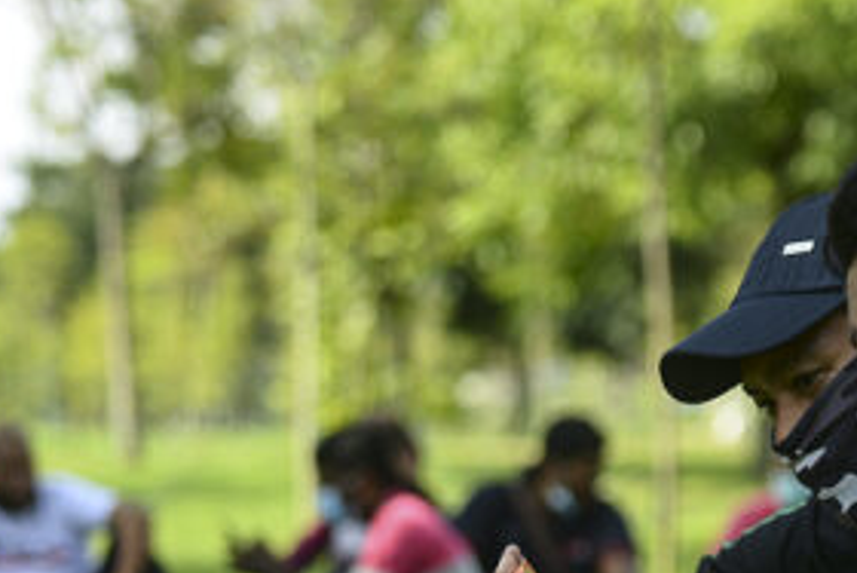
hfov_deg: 12.0
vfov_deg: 8.0
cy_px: 636
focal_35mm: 170
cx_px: 657
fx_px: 4049
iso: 100
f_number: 3.2
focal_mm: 70
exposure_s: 1/640
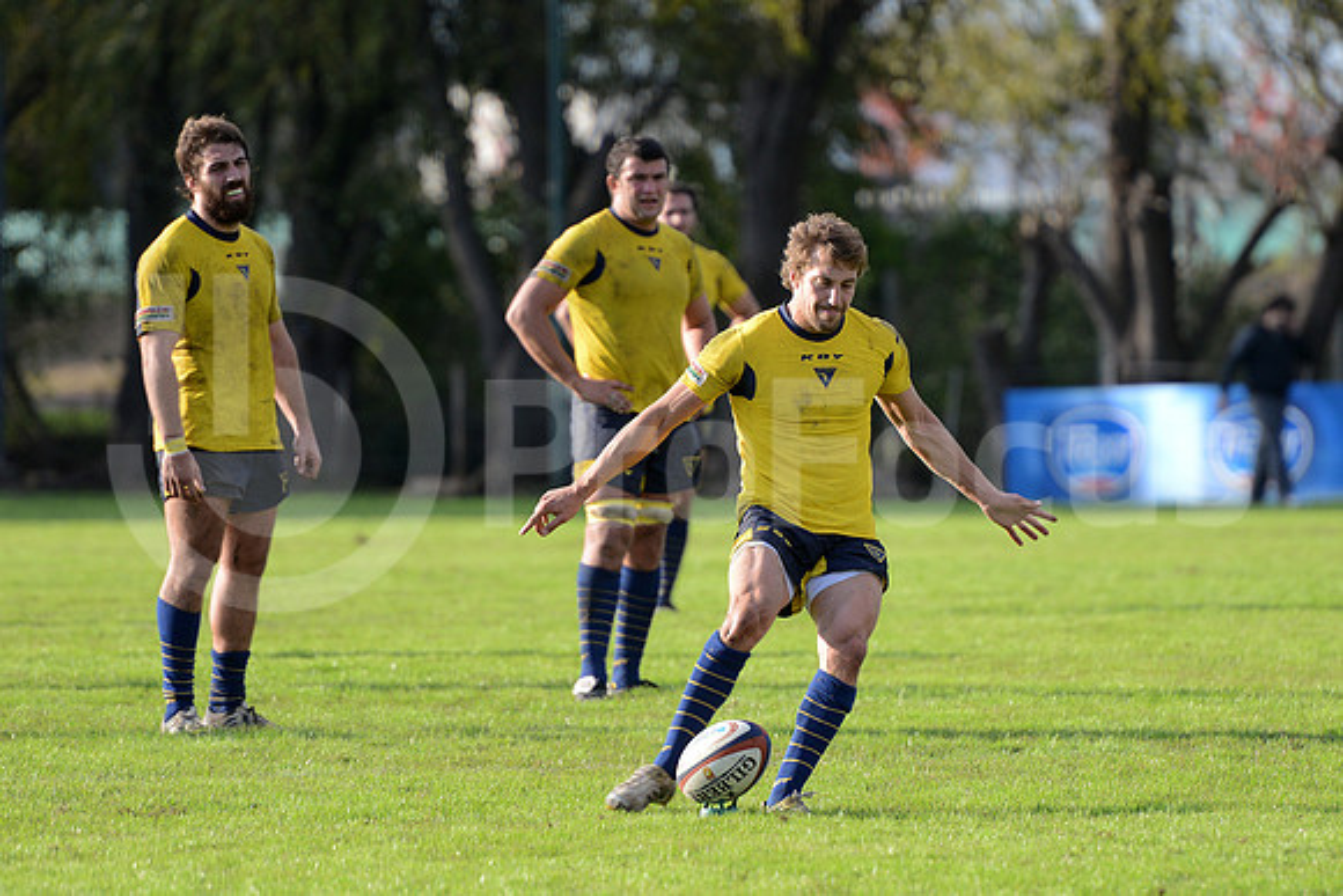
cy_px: 448
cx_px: 672
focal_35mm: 270
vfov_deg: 5.1
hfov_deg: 7.6
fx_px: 10074
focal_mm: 270
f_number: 4
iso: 640
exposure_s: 1/1000
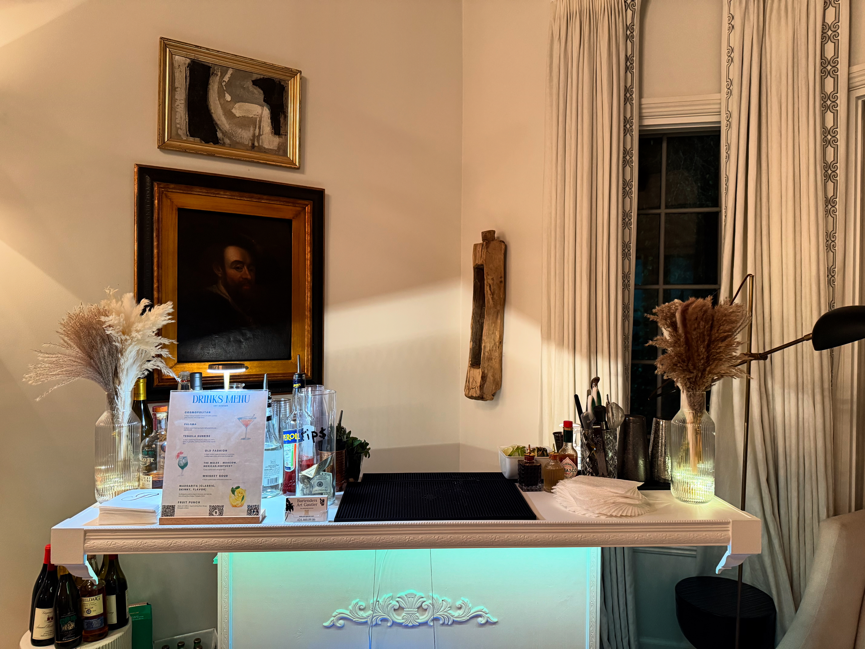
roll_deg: -0.4
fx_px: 600
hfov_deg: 71.6
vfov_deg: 56.8
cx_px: 432
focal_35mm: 24
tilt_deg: -0.7
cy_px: 324
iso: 640
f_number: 1.78
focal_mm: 6.76
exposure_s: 1/40
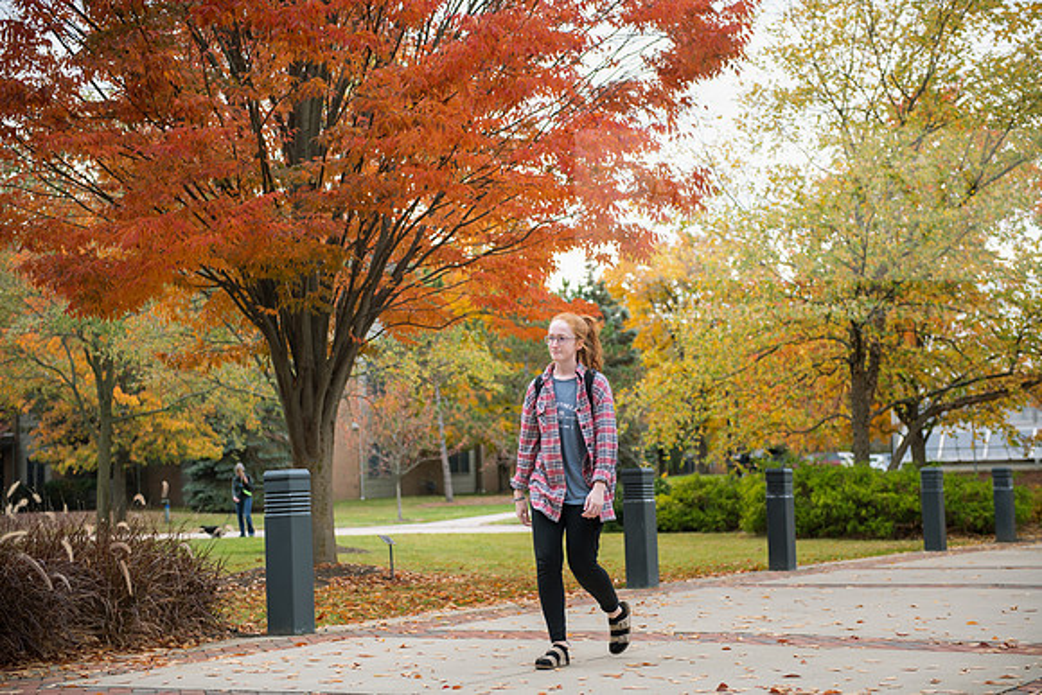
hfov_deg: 33.4
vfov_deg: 22.6
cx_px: 521
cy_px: 348
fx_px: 1737
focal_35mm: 60
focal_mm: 60
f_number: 3.2
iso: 160
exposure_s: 1/320
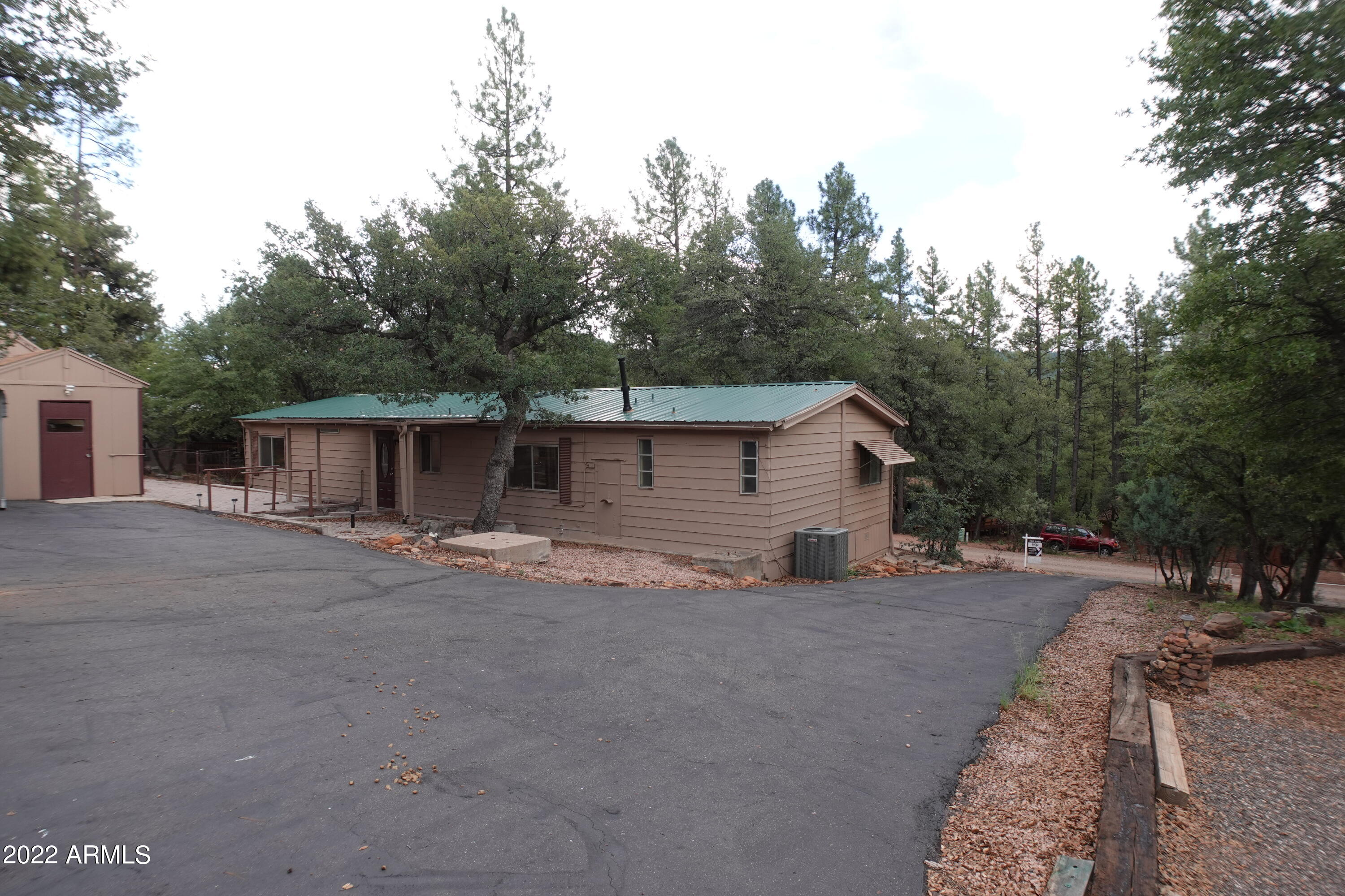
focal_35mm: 24
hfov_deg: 73.7
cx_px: 672
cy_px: 448
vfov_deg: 53.1
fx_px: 897
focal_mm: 9.4
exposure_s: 1/160
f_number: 4
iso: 125
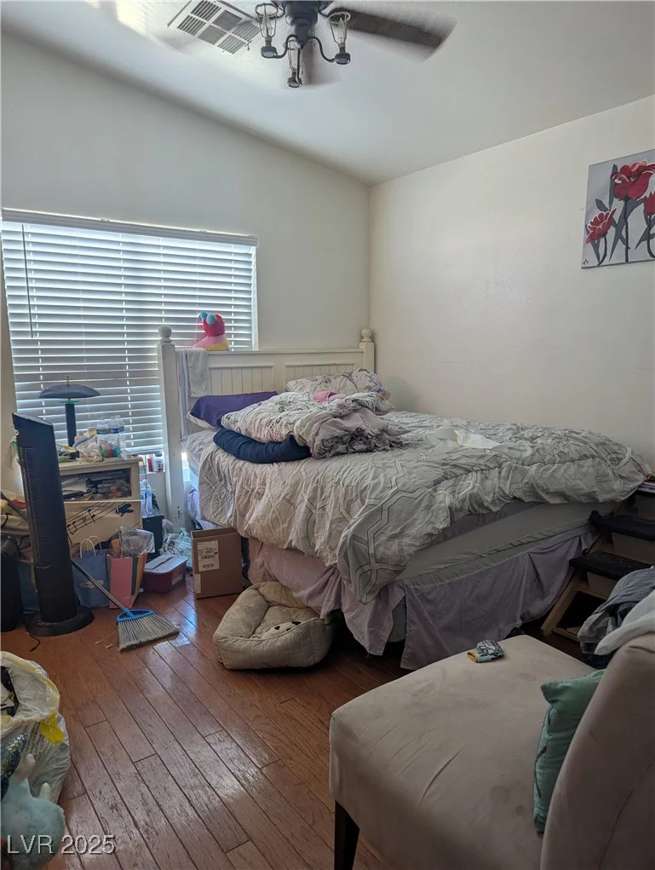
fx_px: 604
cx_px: 328
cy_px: 435
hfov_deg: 56.9
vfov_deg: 71.5
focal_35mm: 24
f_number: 1.85
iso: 54
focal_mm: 6.81
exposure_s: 1/60
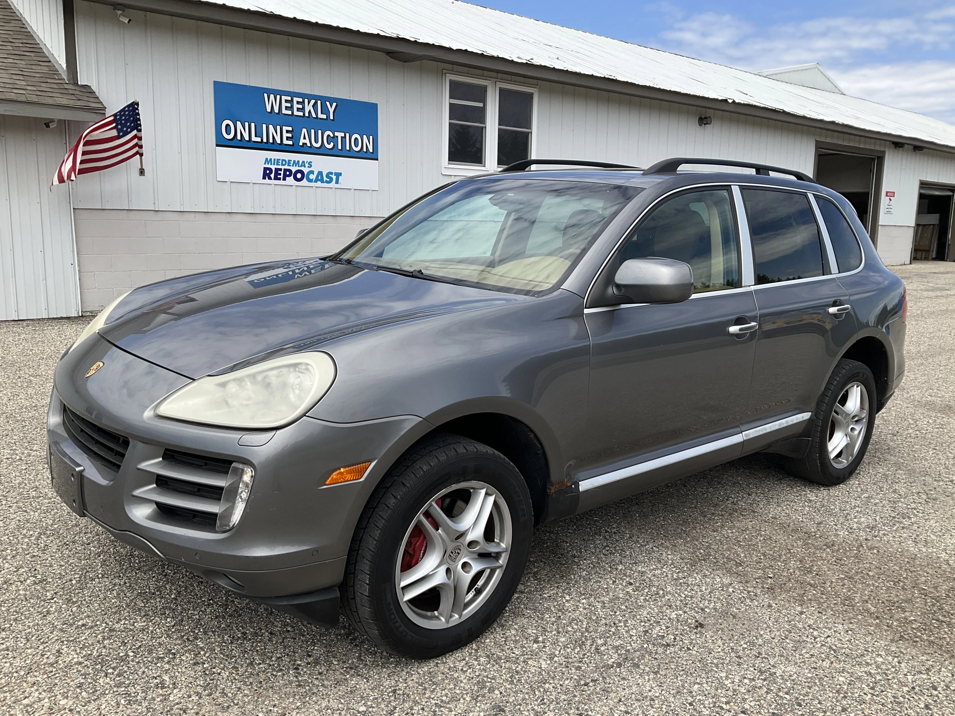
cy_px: 358
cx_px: 478
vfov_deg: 48.2
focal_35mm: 29
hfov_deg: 61.7
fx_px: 800
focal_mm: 3
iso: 25
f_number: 1.8
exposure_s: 1/1451
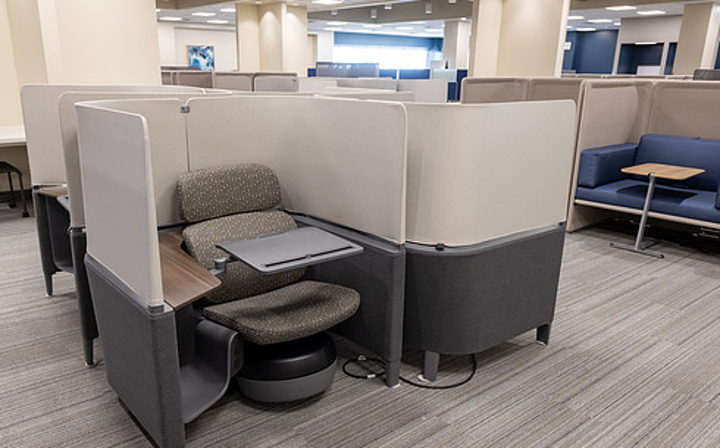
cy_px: 262
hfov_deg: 64.6
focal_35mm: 29
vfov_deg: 42.9
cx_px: 329
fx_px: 568
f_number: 5
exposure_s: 1/80
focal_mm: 24
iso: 1250
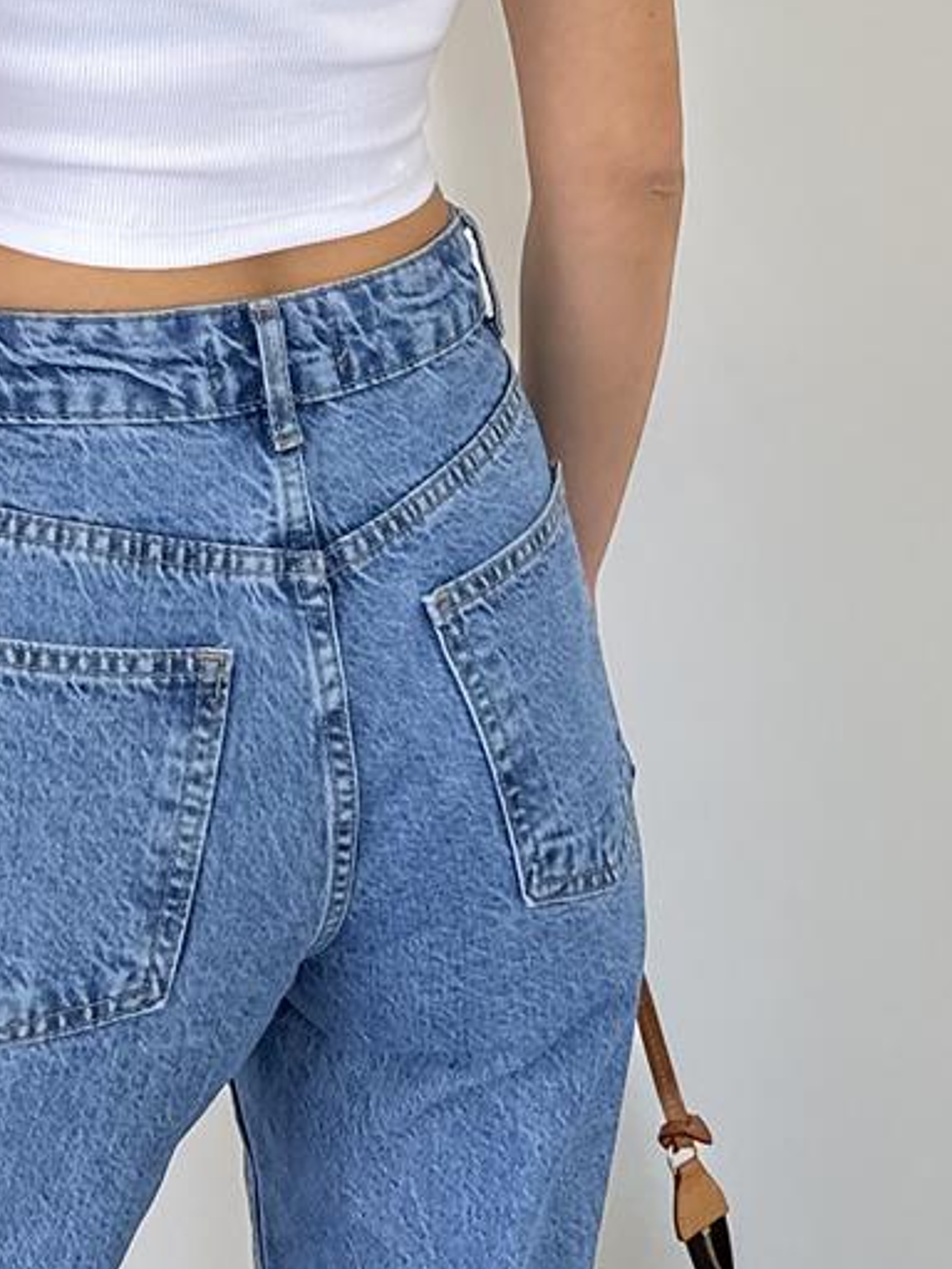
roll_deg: +1.8
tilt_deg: -6.2
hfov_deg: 19.4
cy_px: -250
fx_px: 2750
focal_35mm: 75
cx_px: 149
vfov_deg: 23.7
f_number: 1.78
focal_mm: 6.86
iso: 64
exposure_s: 1/121
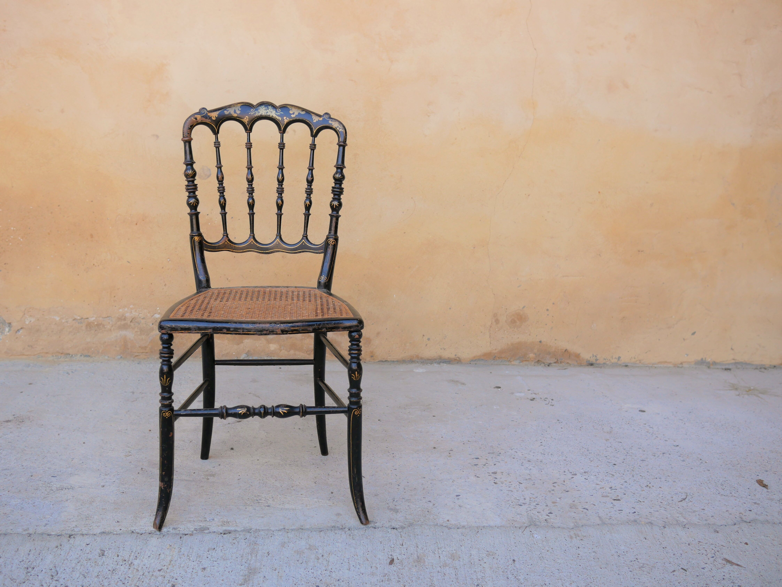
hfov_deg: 46.8
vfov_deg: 36.0
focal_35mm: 40
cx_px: 391
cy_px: 294
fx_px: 904
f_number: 2.8
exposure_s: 1/320
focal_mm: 20
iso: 200
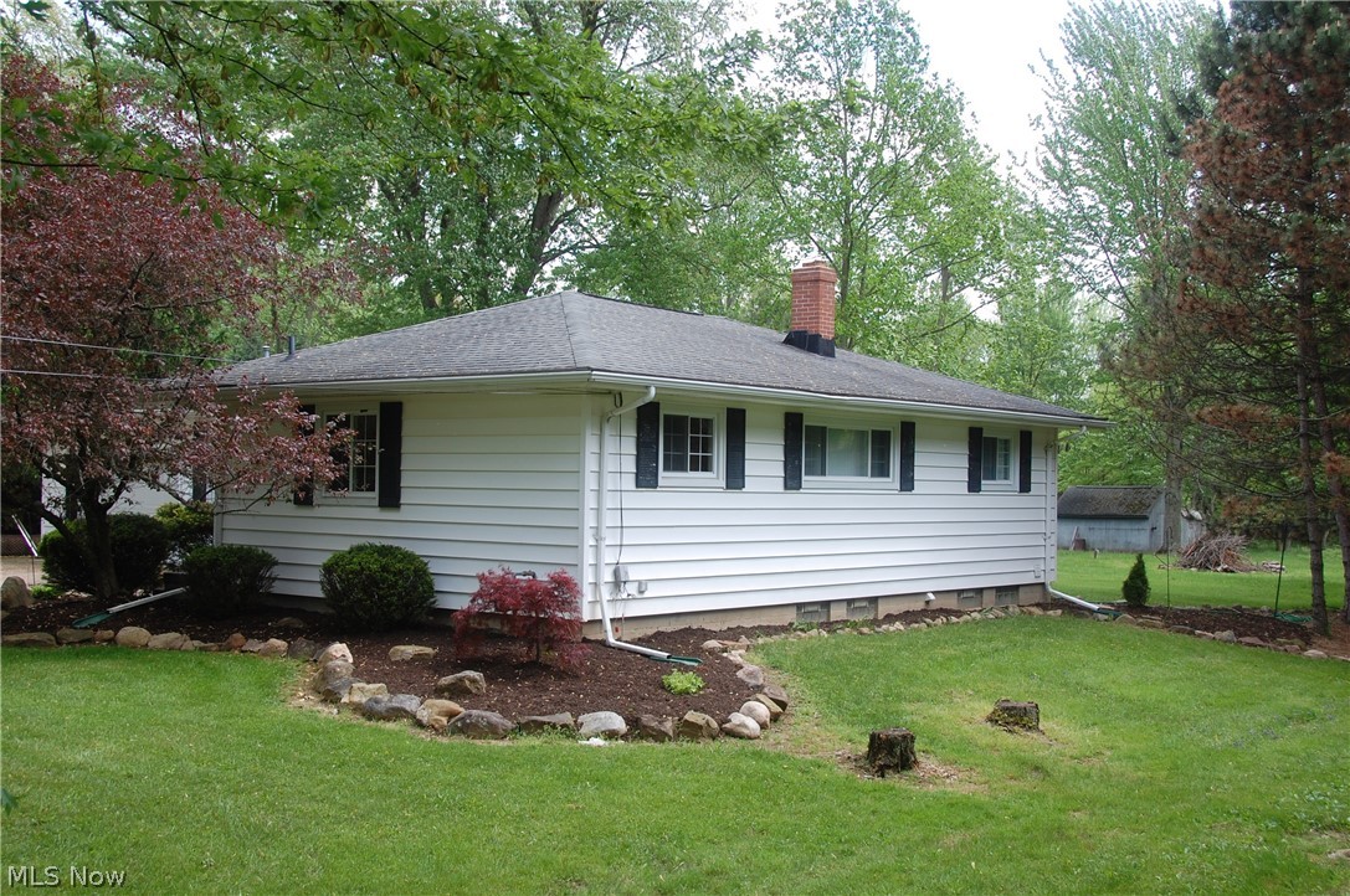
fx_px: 1517
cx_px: 675
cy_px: 448
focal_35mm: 40
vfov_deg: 32.9
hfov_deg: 48.0
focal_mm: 27
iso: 200
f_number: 7.1
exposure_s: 1/200
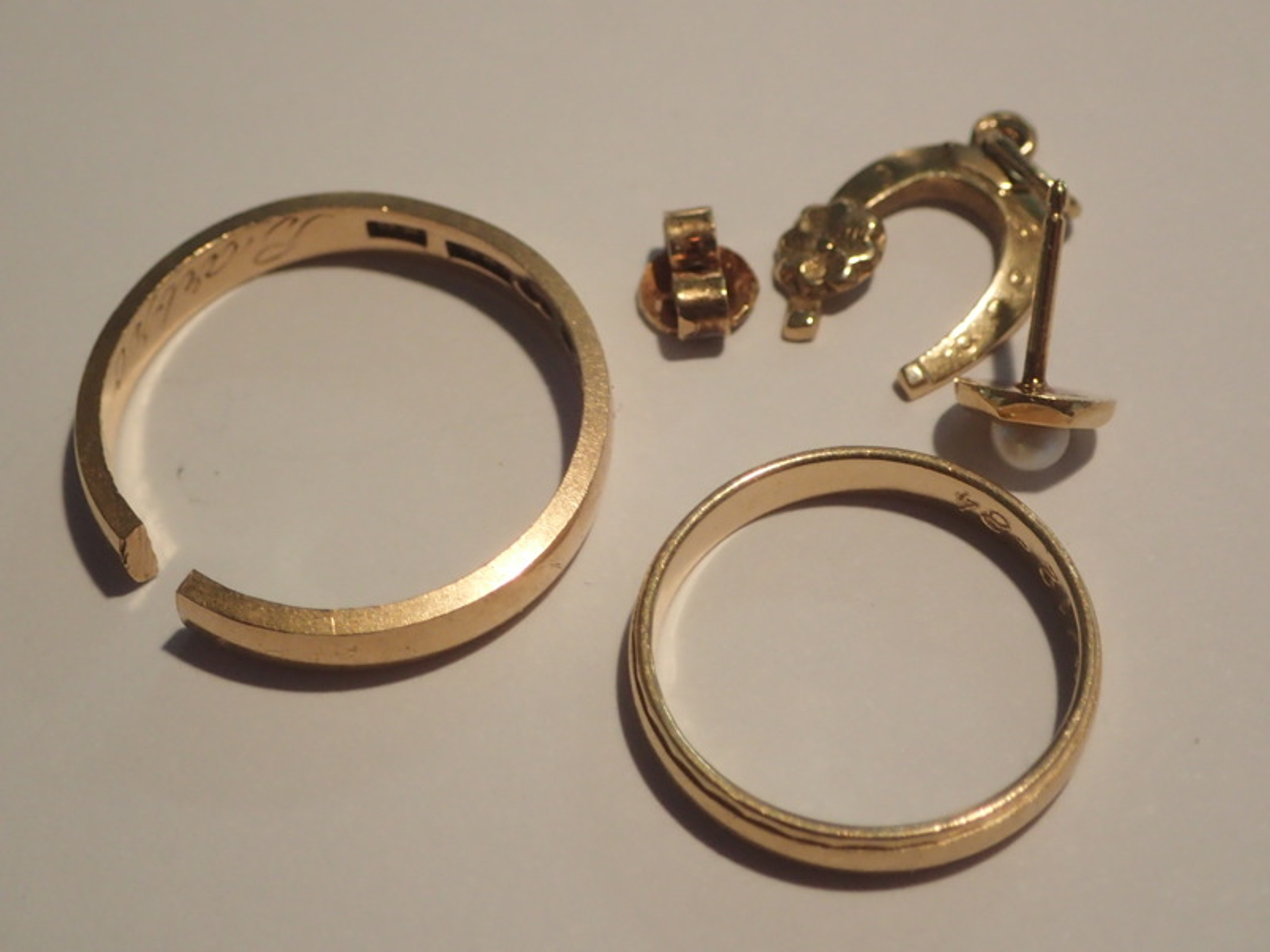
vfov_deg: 18.4
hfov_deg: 24.4
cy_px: 476
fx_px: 2935
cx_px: 635
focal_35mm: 80
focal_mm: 14.41
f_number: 4.4
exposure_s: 1/80
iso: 400
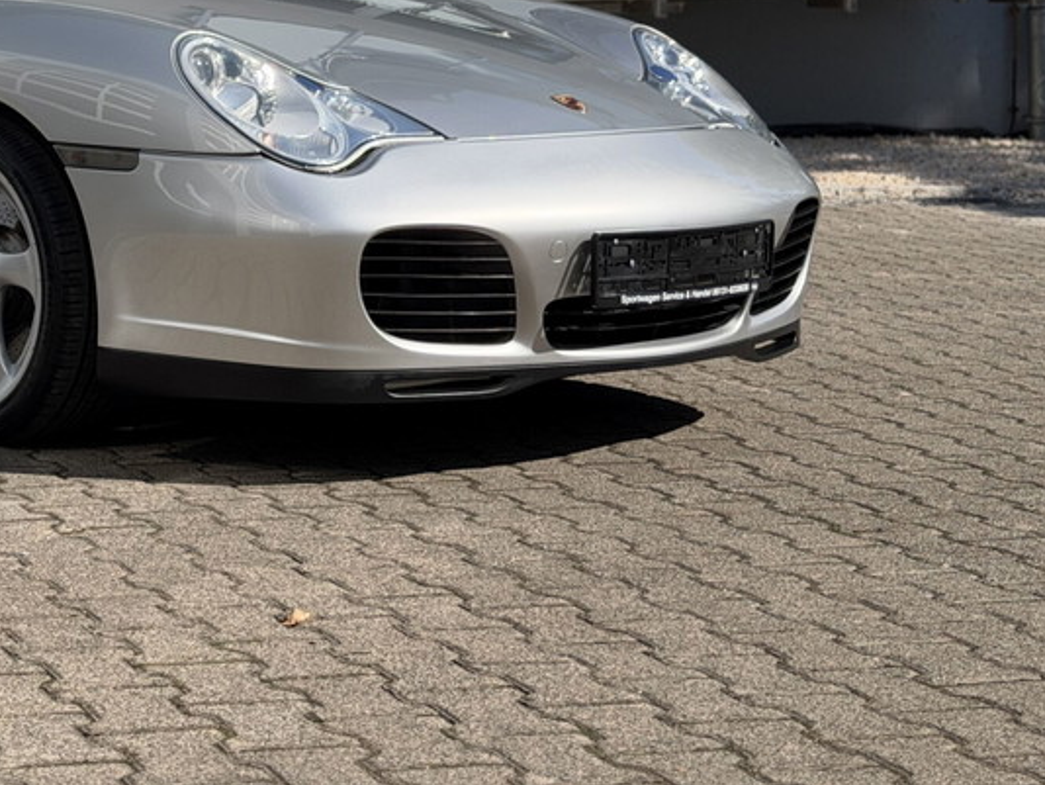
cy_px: 98
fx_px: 2779
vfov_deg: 15.9
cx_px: 51
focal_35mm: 92
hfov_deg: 20.7
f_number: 1.78
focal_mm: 6.76
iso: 80
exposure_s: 1/6024
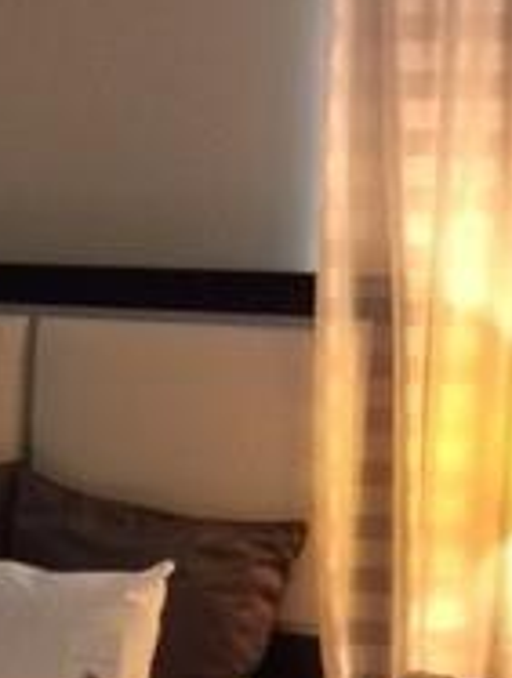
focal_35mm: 99
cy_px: 558
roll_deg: +0.1
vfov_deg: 19.6
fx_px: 1946
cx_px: -349
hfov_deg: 13.7
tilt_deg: -10.6
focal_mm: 4.15
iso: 100
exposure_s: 1/15
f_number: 2.2
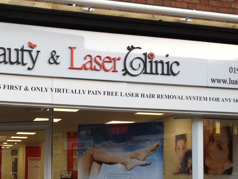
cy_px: 144
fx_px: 413
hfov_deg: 31.8
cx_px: 69
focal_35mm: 60
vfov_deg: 24.0
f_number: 2.4
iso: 64
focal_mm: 4.28
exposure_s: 1/150
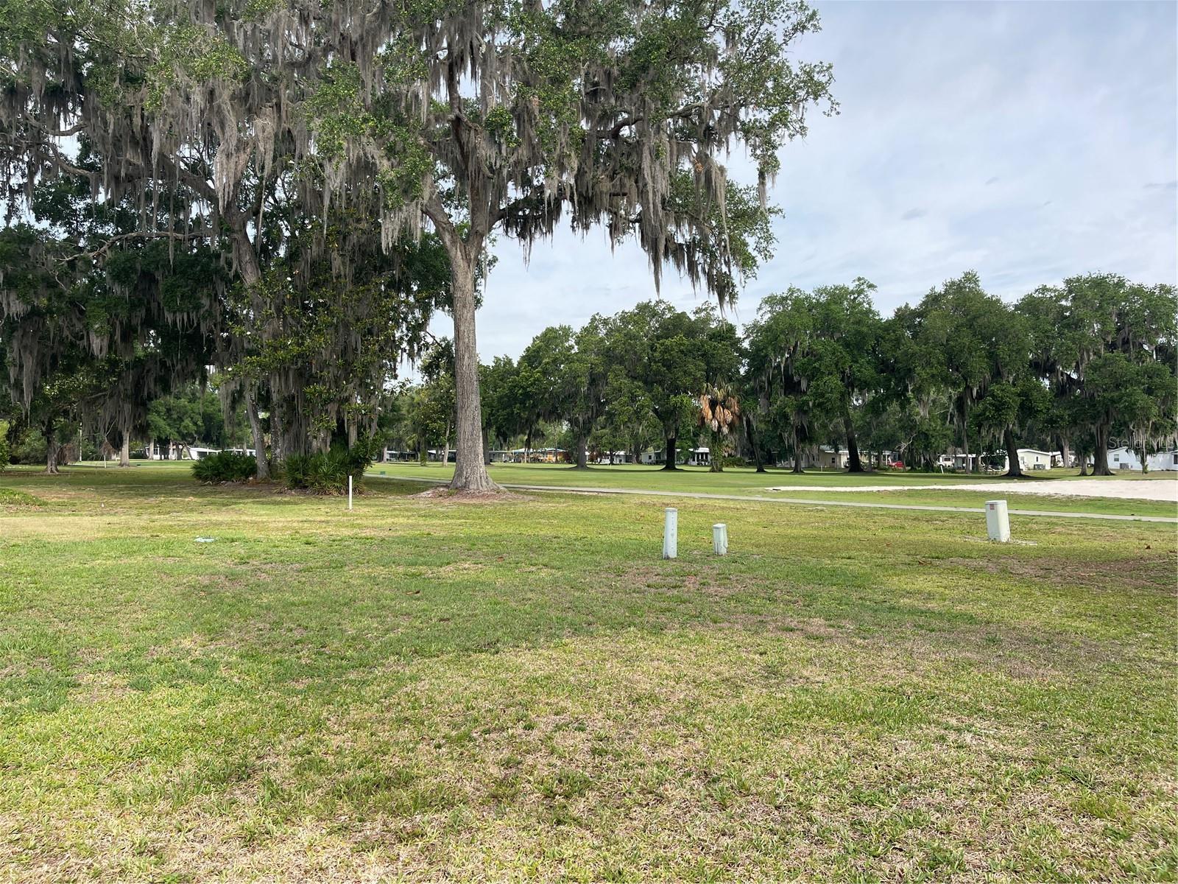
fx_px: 851
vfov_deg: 54.9
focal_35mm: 25
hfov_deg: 69.4
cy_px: 442
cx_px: 589
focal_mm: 5.1
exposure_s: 1/1534
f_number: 1.6
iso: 32
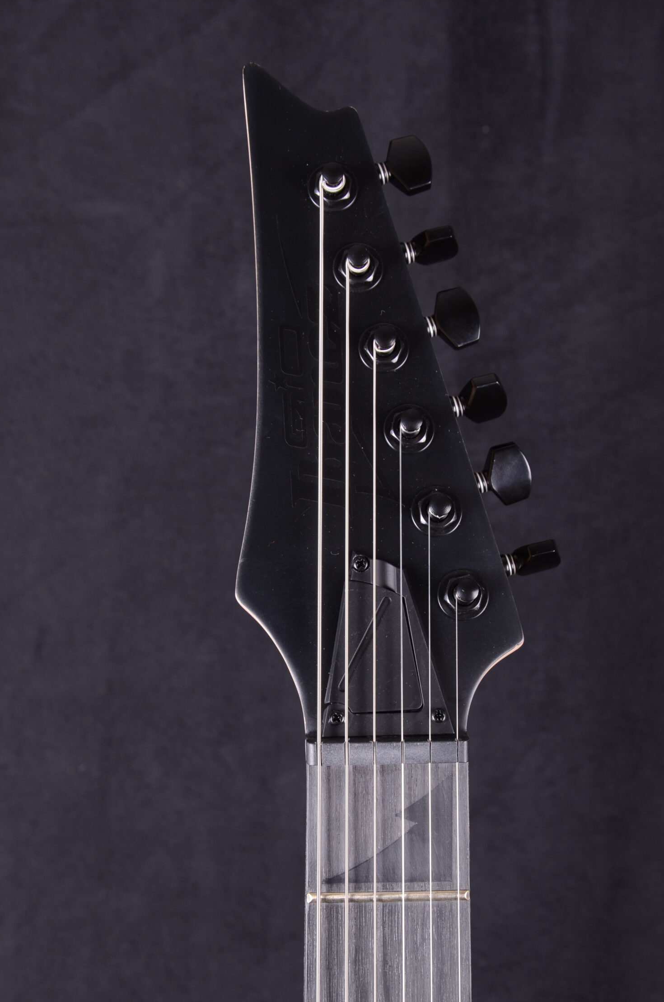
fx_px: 1683
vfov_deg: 33.1
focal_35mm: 61
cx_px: 372
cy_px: 573
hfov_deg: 22.3
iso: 200
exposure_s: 1/200
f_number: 9
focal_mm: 35
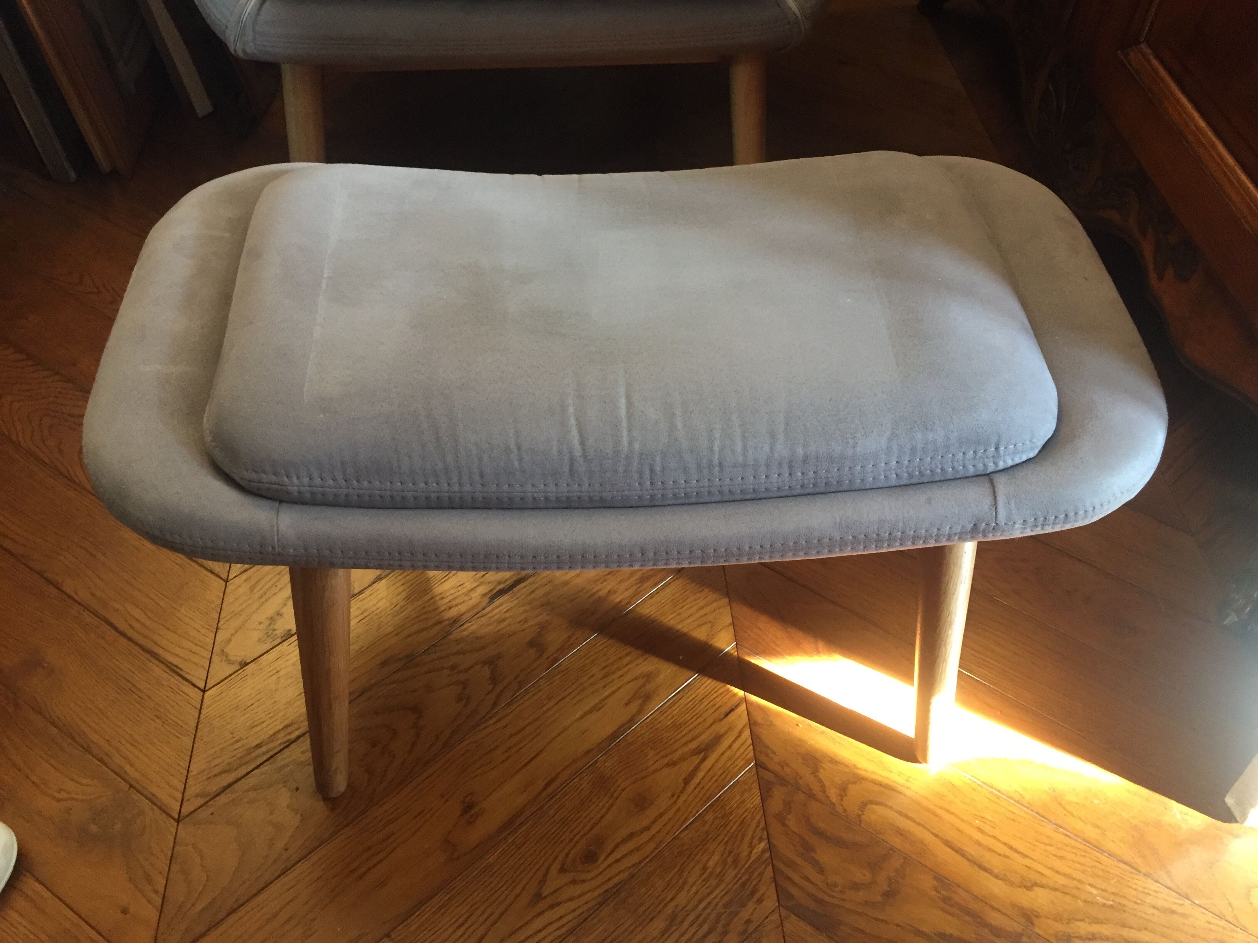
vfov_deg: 48.2
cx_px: 629
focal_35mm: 29
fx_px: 1054
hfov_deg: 61.7
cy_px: 472
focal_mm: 4.15
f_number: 2.2
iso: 250
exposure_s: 1/33
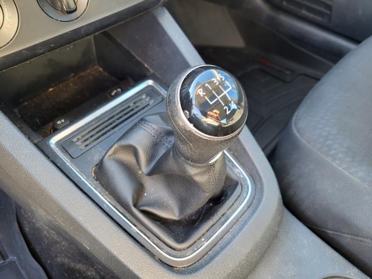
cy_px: 140
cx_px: 186
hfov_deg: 67.3
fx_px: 279
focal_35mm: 26
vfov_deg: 53.1
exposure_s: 1/60
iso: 200
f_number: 1.8
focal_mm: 5.4
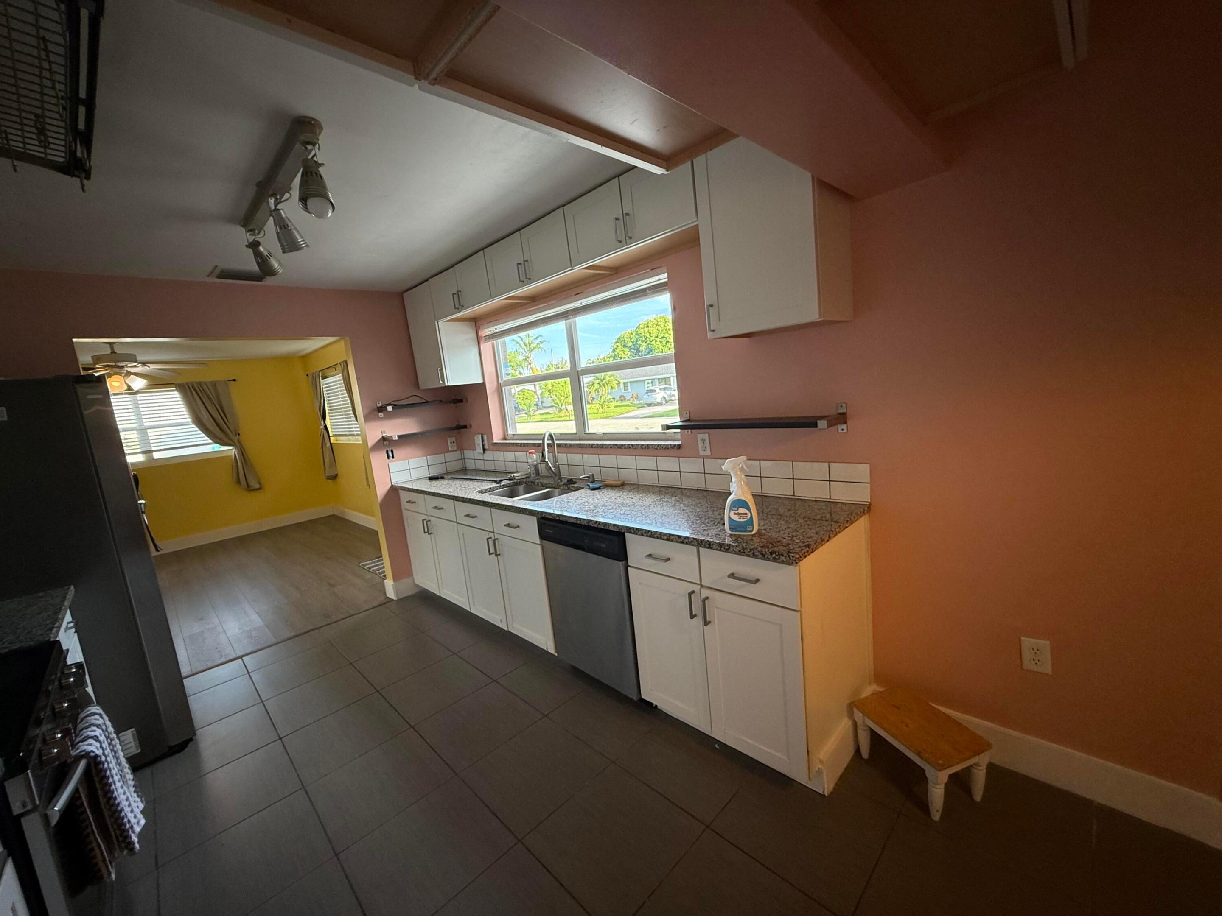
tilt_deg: -10.0
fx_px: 494
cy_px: 458
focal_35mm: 14
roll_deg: +6.7
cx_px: 611
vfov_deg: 85.7
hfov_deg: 102.1
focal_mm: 2.22
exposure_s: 1/120
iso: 200
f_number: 2.2
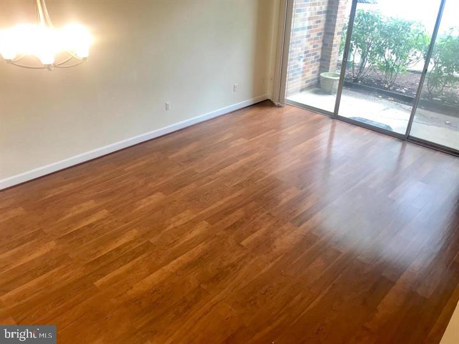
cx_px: 230
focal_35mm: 28
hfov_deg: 63.4
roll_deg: -1.5
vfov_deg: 49.7
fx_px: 371
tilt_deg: -28.2
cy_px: 172
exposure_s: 1/60
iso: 32
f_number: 1.8
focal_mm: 3.99
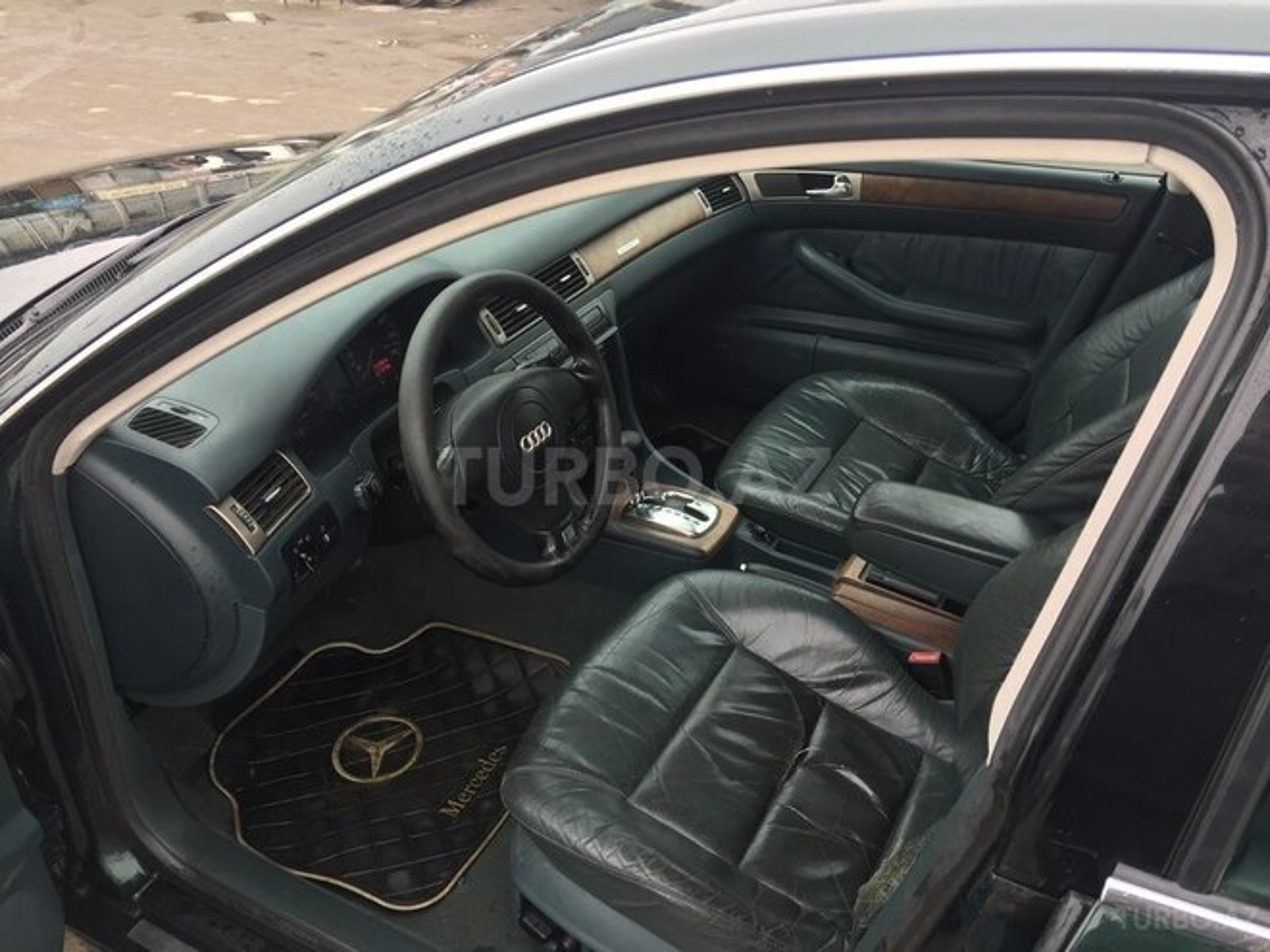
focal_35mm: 29
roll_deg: +0.4
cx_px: 635
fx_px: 1064
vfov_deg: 48.2
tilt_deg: -28.4
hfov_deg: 61.7
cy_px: 476
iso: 50
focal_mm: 4.15
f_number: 2.2
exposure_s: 1/100
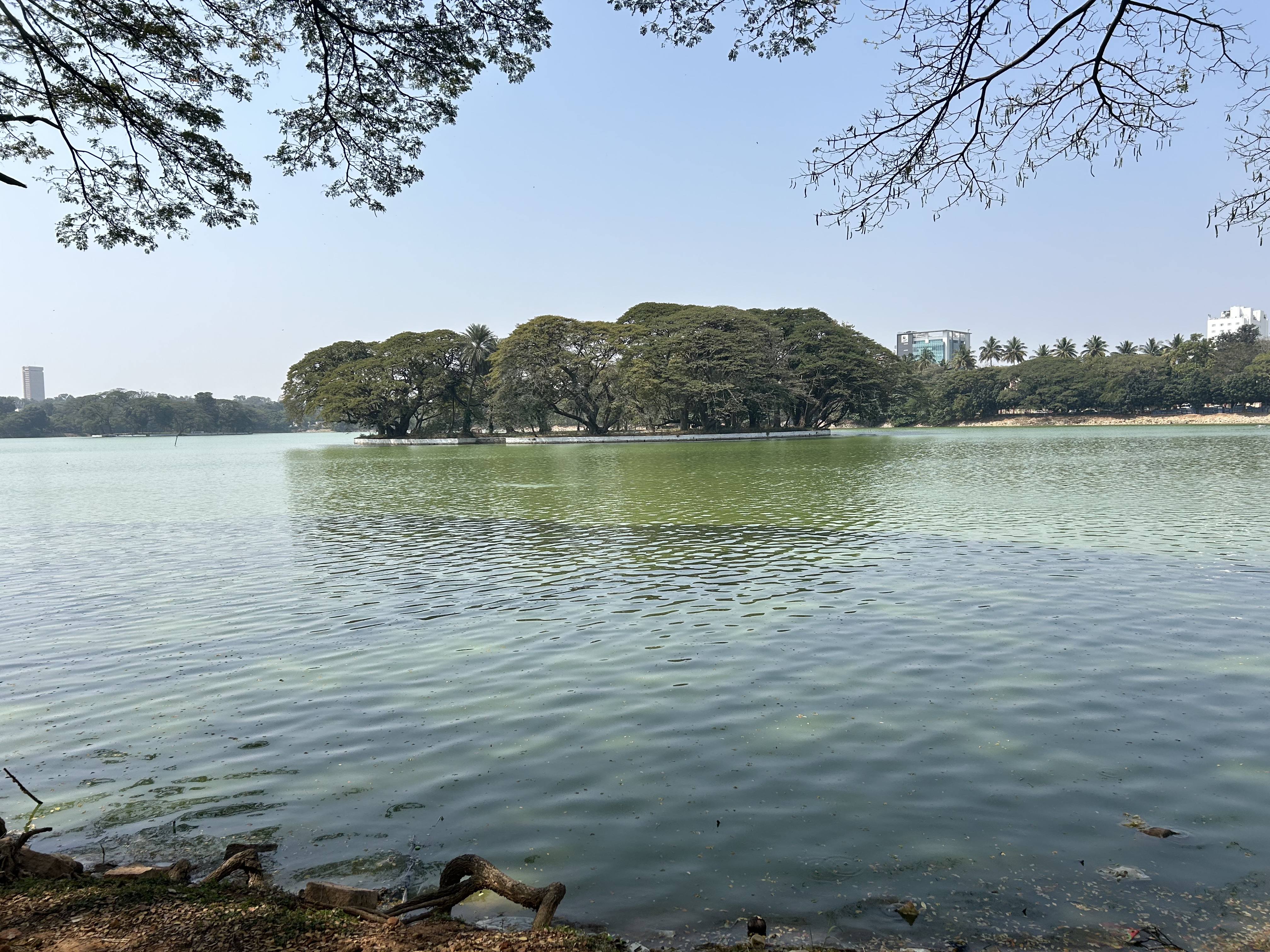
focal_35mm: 26
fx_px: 954
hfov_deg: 67.3
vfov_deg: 53.1
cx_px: 635
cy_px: 476
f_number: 1.5
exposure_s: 1/4274
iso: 50
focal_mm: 5.7
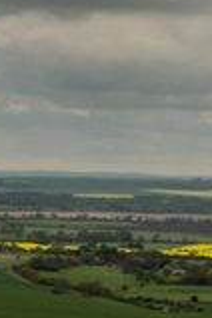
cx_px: -678
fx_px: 1351
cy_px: 362
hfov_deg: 6.7
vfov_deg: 13.1
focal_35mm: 153
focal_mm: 10
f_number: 11
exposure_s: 1/80
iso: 100
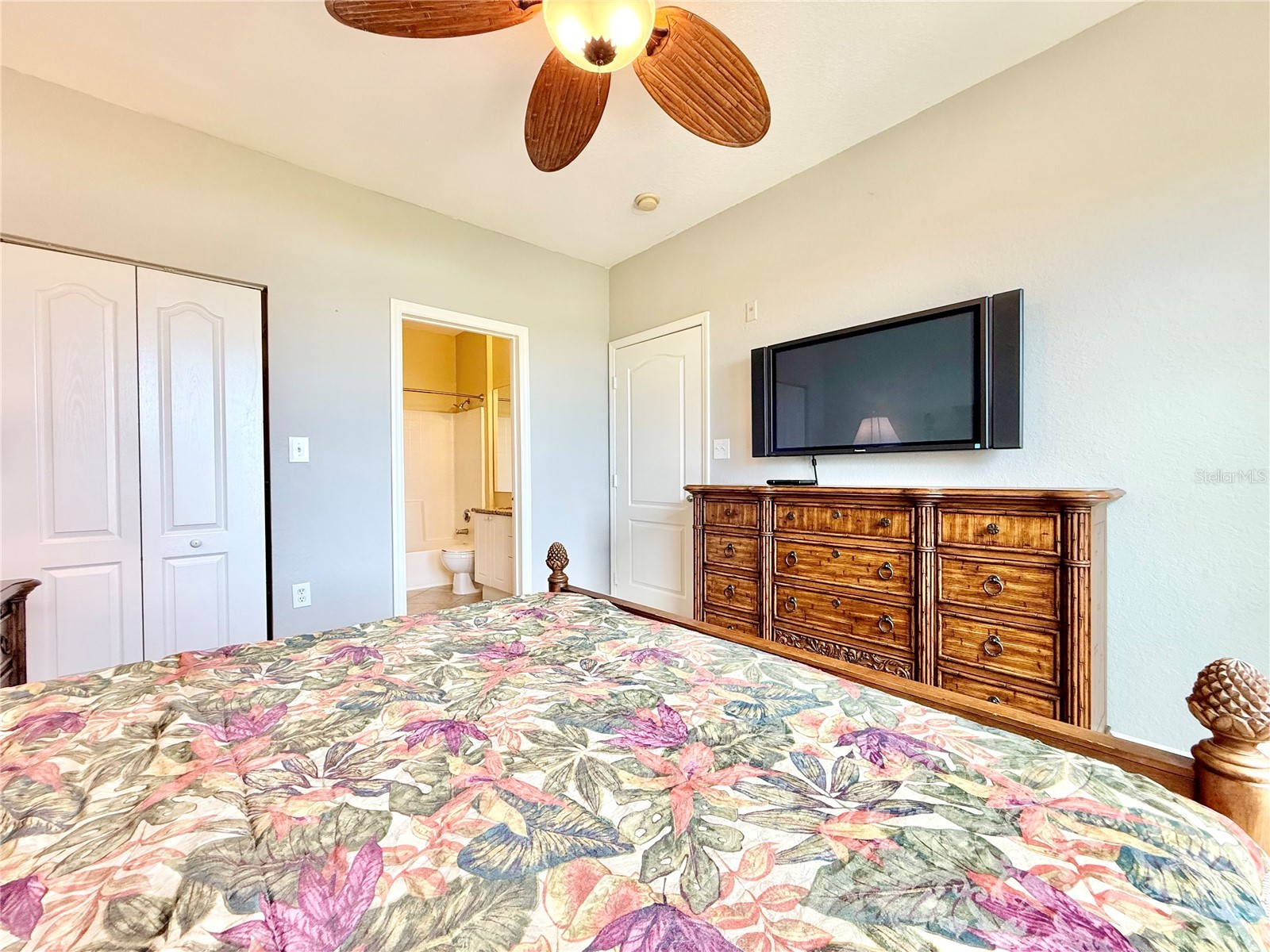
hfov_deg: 102.1
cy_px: 476
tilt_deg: -0.2
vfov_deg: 85.7
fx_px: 514
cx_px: 635
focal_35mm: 14
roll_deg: +0.1
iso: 160
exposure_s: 1/120
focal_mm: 2.22
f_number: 2.2
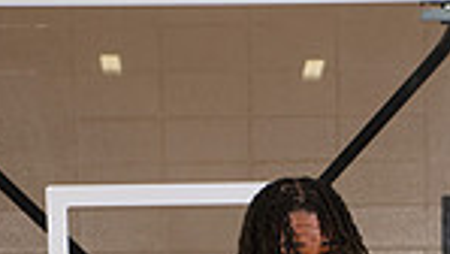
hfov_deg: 14.7
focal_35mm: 146
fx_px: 1743
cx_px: 266
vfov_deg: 7.6
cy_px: 668
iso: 320
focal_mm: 46
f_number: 7.1
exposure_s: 1/320
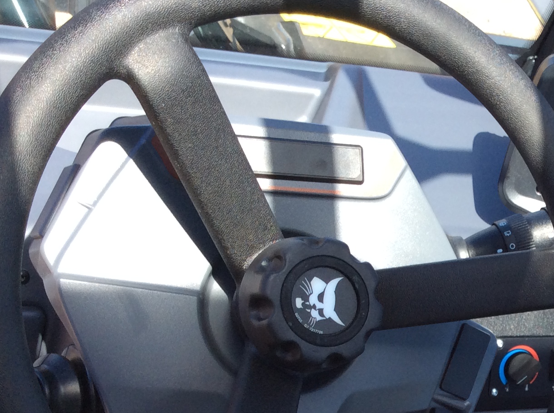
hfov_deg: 27.3
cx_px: 530
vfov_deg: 20.9
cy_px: 409
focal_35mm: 68
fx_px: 1087
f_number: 2.4
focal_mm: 3.3
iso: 32
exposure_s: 1/316
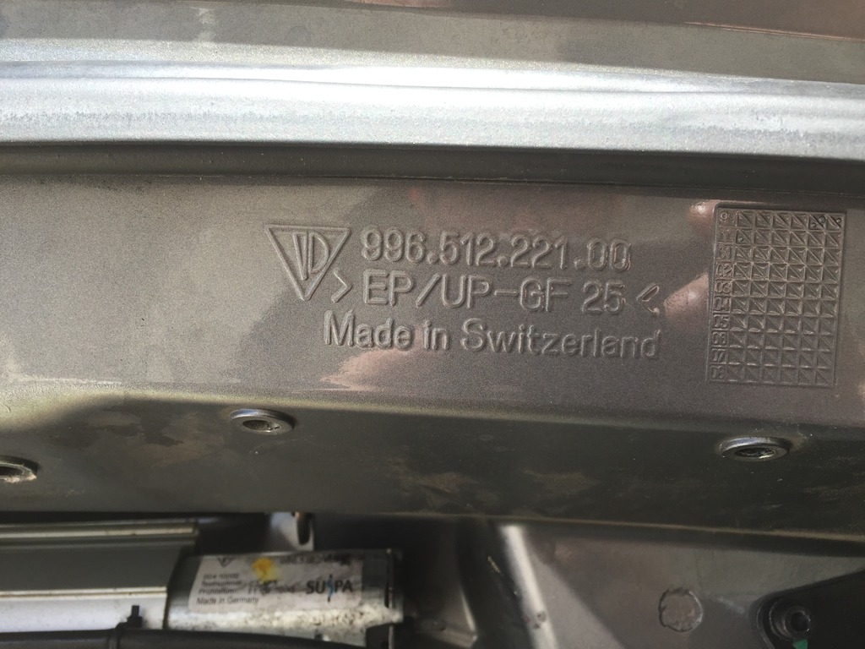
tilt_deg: -61.7
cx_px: 432
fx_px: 725
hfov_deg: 61.7
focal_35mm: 29
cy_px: 324
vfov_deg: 48.2
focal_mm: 4.15
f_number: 2.2
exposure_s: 1/269
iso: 32
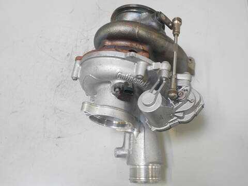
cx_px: 124
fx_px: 229
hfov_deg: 56.8
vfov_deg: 44.2
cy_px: 93
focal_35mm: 32
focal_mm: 16
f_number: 4
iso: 1250
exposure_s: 1/60
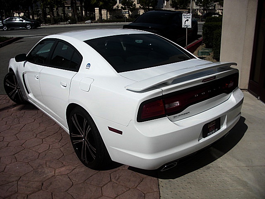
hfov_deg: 51.4
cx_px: 132
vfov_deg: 39.7
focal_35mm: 36
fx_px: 276
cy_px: 100
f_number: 7.9
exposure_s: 1/320
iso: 50
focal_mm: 6.3
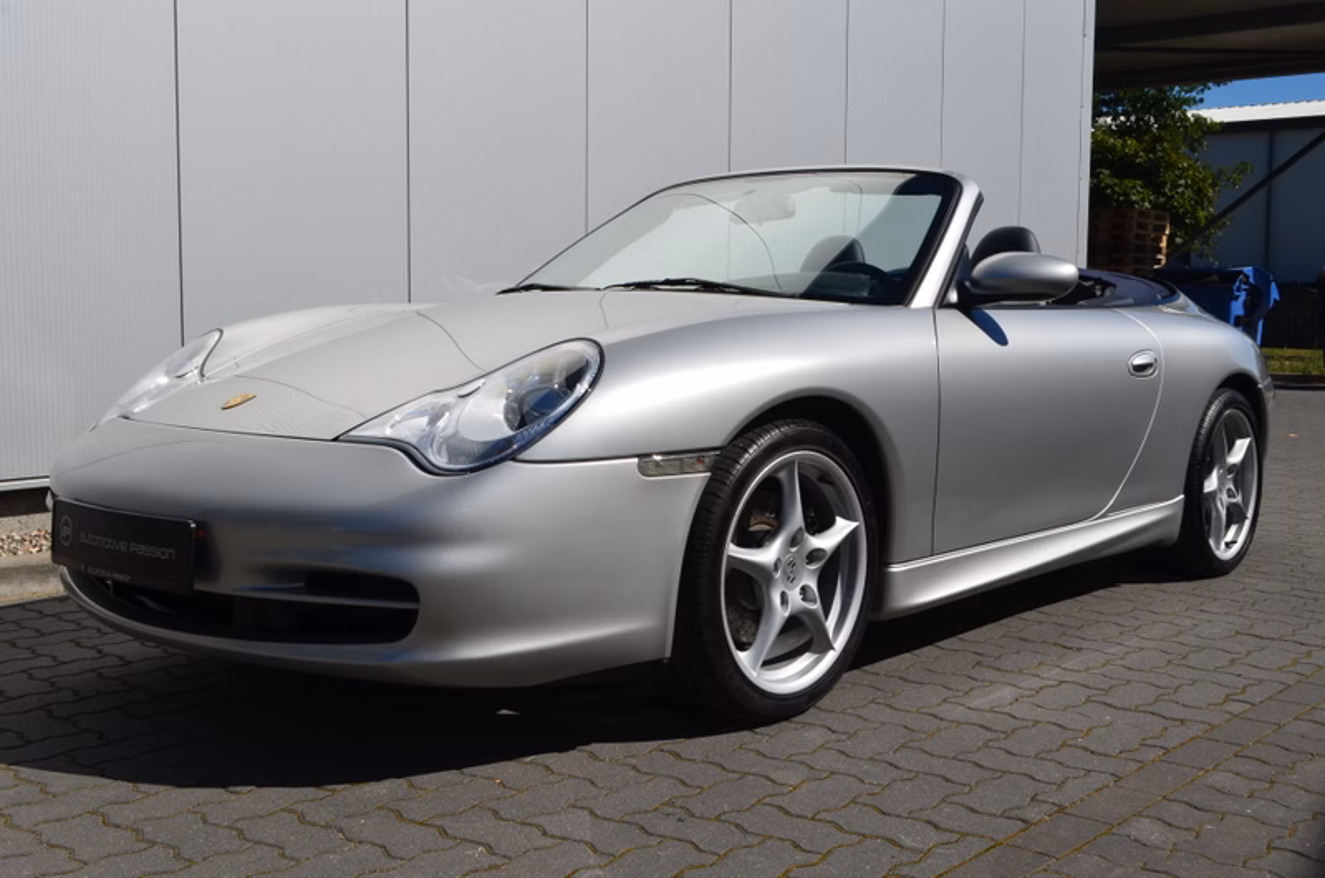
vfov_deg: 34.1
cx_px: 662
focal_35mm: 39
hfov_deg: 49.6
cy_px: 439
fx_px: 1433
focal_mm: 26
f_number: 11
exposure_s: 1/160
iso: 100
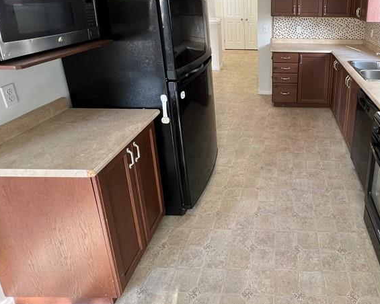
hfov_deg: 68.3
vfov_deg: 57.9
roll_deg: -0.8
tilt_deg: -16.4
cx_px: 281
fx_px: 259
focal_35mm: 23
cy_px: 77
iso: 250
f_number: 1.8
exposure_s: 1/84
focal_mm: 1.57
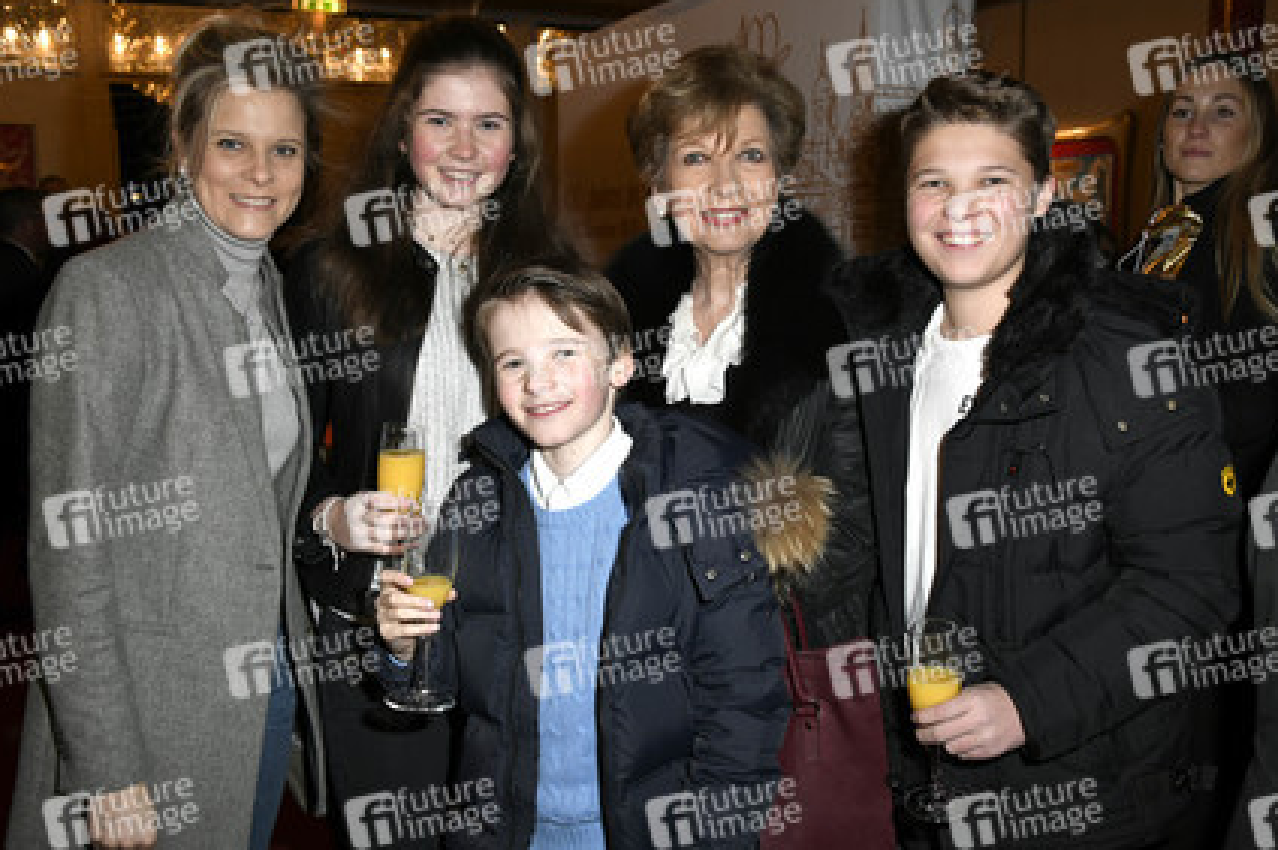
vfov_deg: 38.8
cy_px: 437
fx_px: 1206
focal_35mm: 34
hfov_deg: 55.8
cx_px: 644
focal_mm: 32
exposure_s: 1/160
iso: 1250
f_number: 6.3
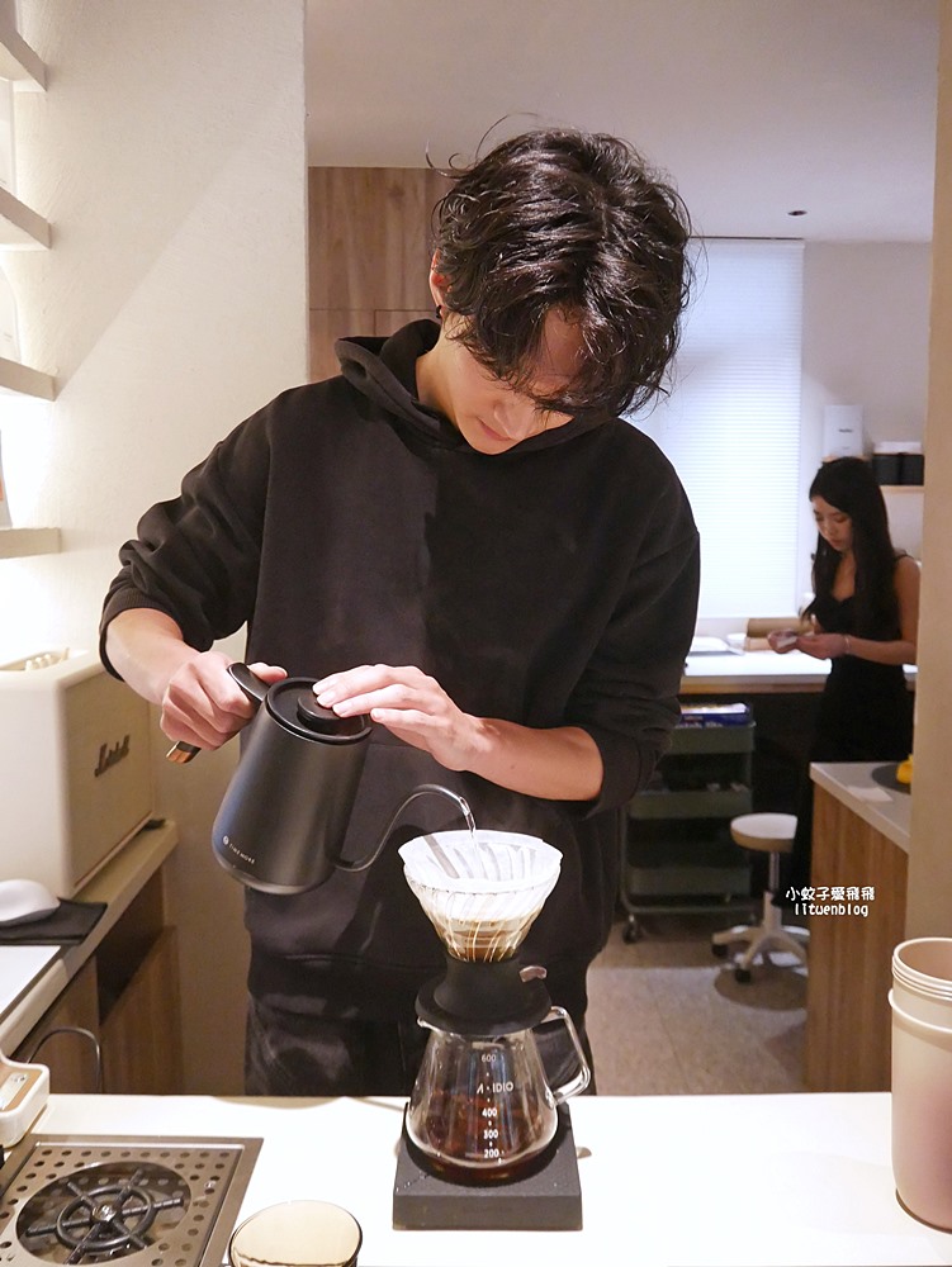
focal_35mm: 28
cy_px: 634
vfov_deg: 63.4
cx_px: 476
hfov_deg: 49.8
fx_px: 1026
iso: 3200
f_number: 3.5
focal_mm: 14
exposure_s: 1/160
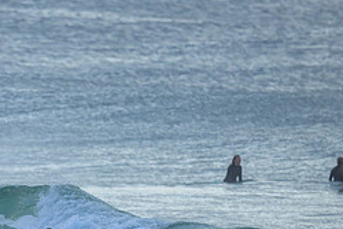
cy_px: 258
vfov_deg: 0.7
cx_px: 41
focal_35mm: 1859
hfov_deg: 1.1
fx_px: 17722
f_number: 6.3
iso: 560
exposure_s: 1/2500
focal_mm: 800
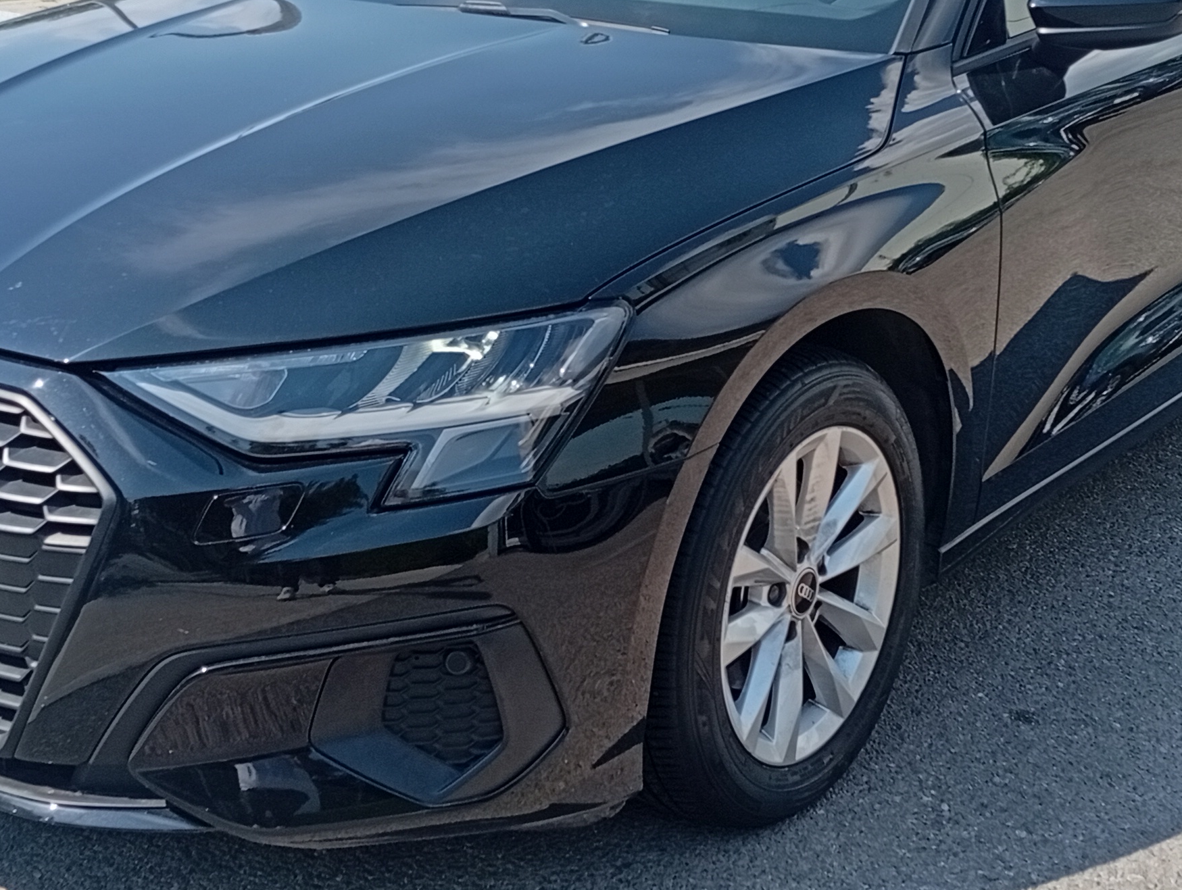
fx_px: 2154
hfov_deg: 30.7
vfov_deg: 23.1
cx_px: 594
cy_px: 234
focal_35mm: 63
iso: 50
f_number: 1.8
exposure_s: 1/428
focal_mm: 3.98
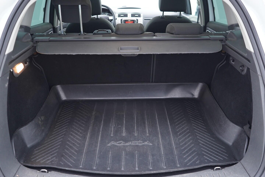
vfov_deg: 36.9
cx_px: 132
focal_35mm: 36
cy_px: 88
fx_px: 265
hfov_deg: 53.1
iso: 500
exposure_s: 1/40
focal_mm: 24
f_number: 2.8
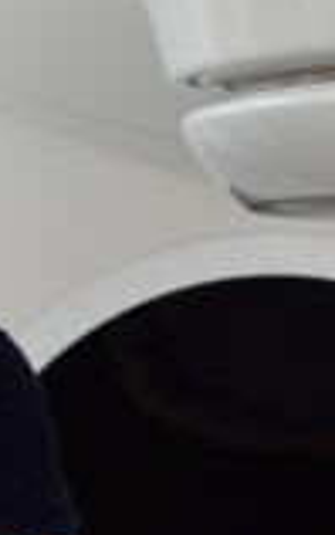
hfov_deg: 5.0
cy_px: 525
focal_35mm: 247
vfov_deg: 8.4
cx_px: -717
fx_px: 3602
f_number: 4
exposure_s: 1/160
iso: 1000
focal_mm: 50
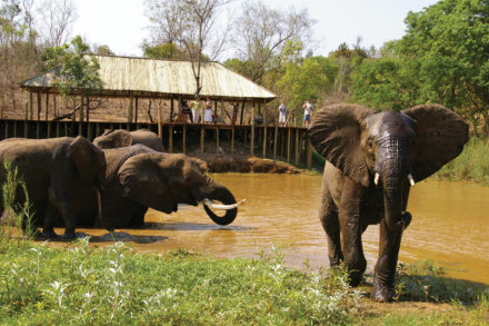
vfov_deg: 31.2
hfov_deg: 45.4
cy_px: 160
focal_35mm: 43
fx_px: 584
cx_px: 243
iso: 200
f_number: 8
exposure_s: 1/250
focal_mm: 28
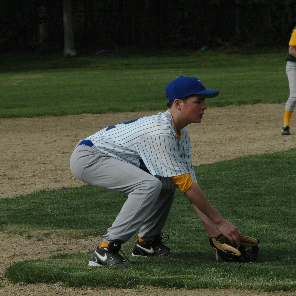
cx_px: 179
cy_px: 148
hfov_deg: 6.3
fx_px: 2696
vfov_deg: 6.3
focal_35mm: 279
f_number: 16
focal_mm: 145
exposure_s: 1/500
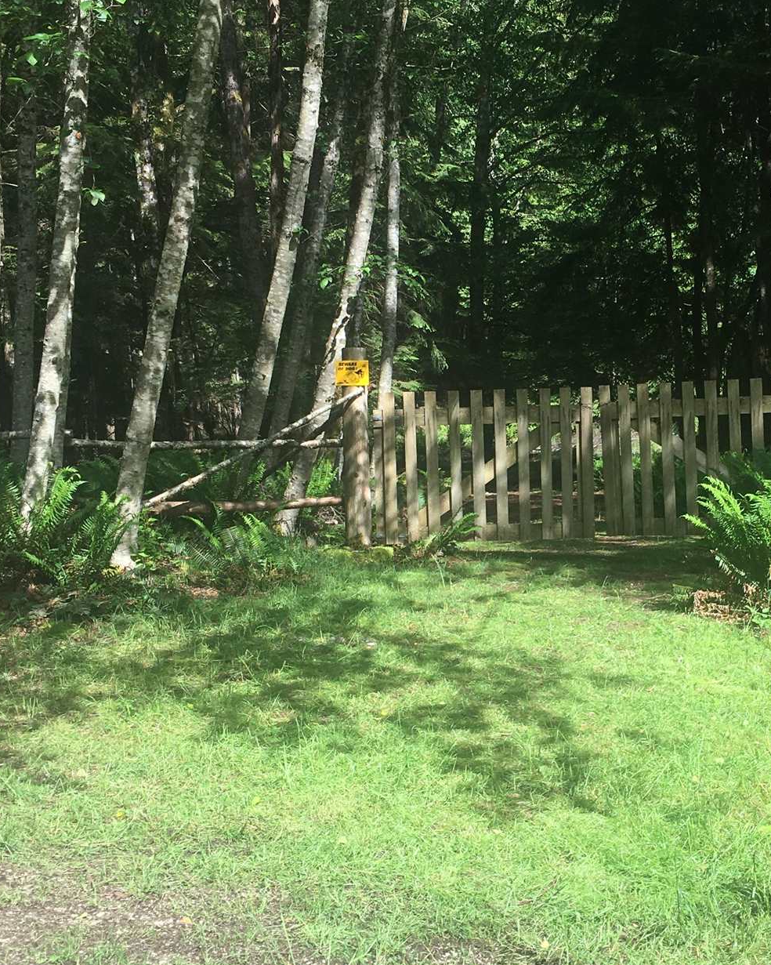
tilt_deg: -6.5
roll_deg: +2.4
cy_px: 537
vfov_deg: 35.3
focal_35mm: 53
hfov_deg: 28.2
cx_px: 569
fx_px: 1512
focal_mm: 4.15
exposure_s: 1/442
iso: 25
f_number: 2.2
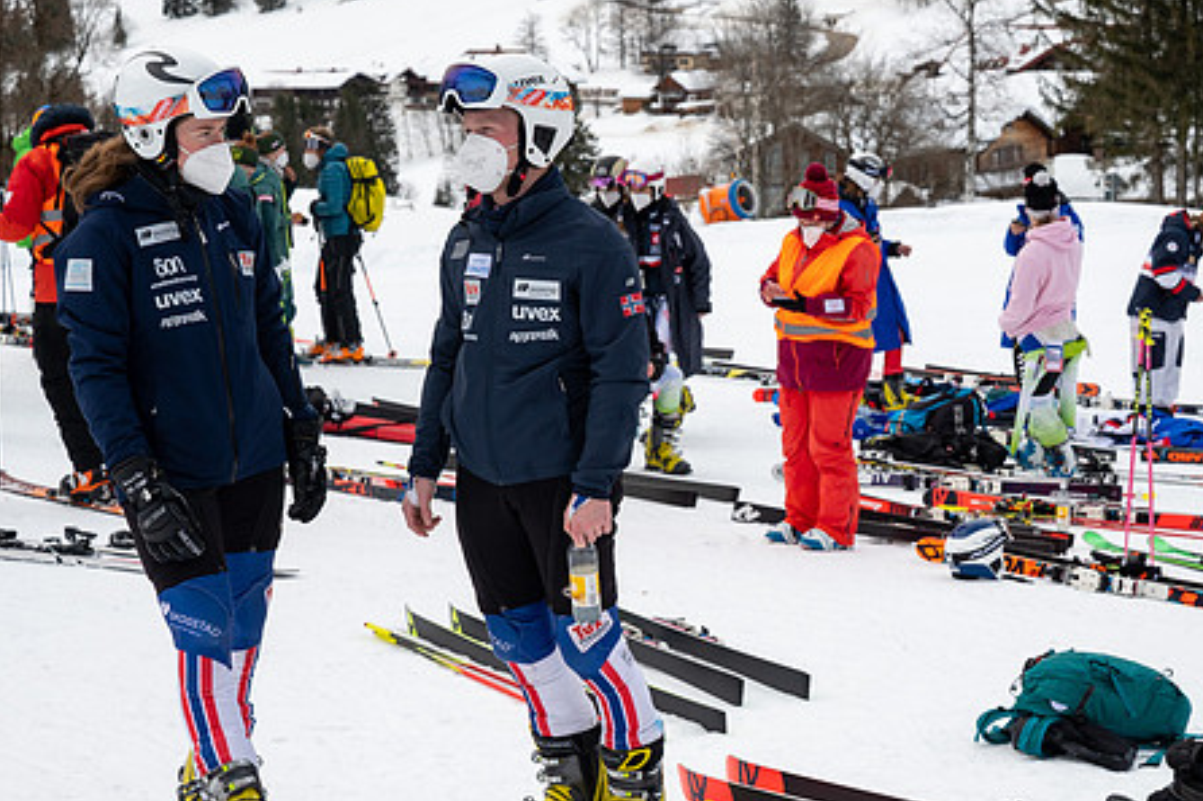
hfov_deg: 22.4
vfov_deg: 15.0
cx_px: 650
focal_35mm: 91
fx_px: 3040
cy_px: 421
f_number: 8
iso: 320
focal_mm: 70
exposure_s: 1/1000
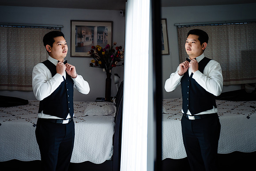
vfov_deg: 36.9
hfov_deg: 53.1
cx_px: 128
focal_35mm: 36
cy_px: 86
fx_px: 256
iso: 250
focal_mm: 36
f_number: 2.8
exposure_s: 1/500
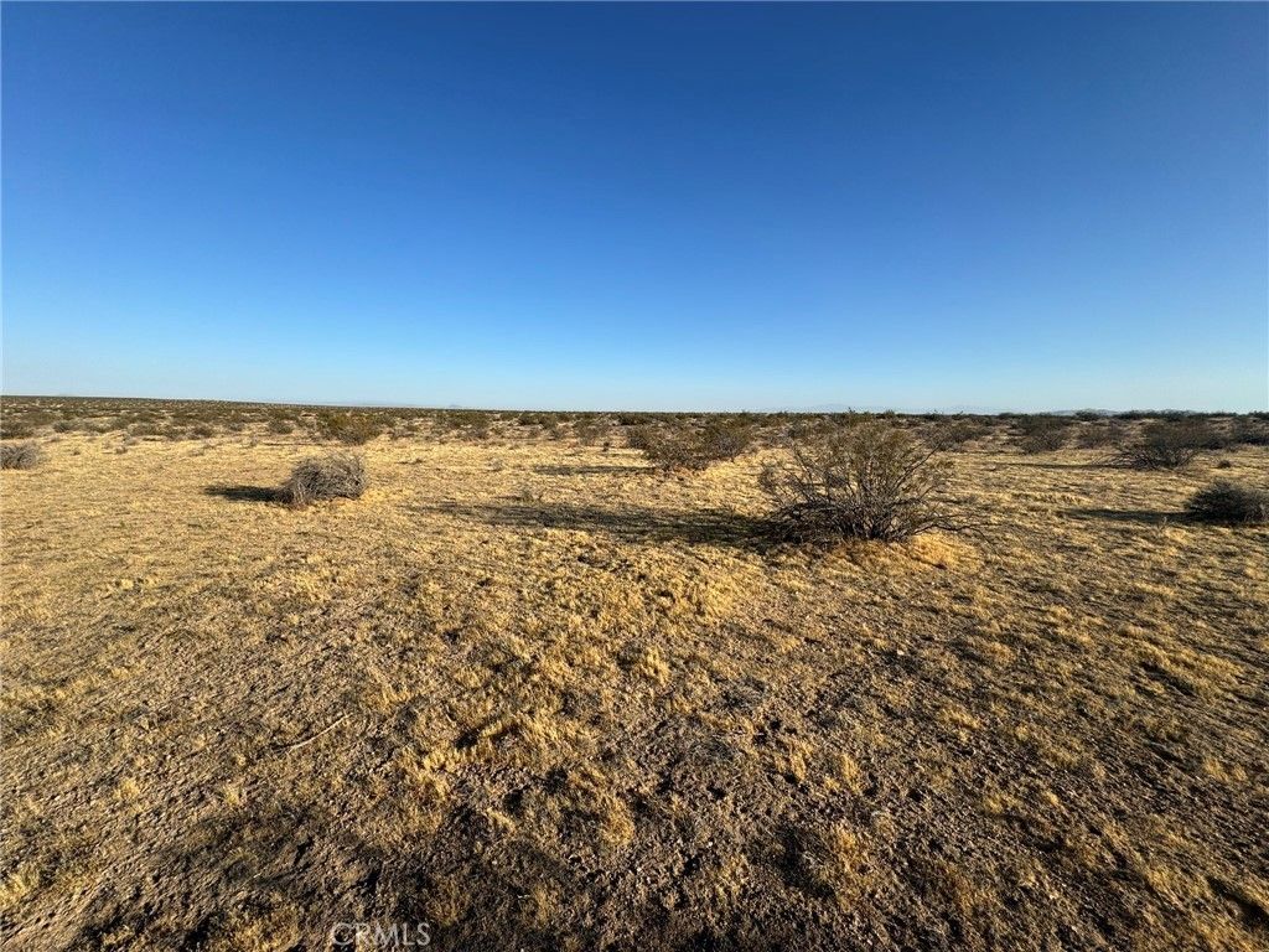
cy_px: 476
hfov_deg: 102.1
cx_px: 634
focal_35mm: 14
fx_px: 513
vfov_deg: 85.7
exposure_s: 1/1567
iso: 50
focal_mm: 2.22
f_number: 2.2
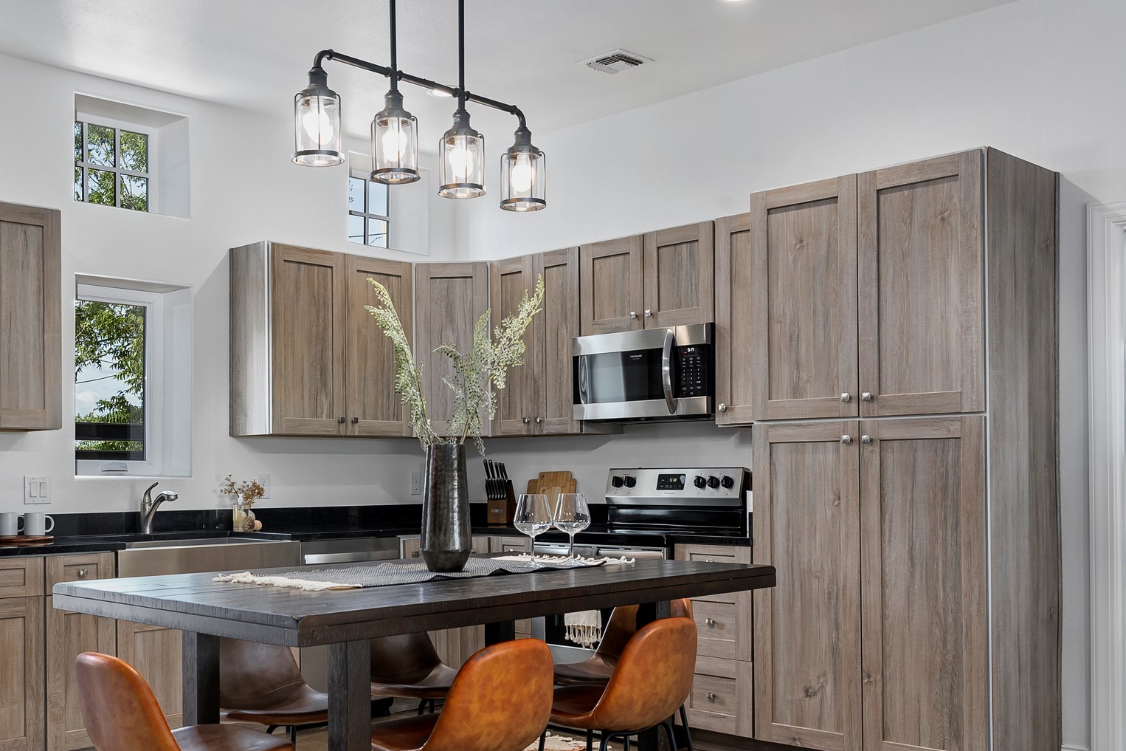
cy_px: 472
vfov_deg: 35.7
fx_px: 1157
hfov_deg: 51.3
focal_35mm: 37
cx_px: 411
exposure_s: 1/5
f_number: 8
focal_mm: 26
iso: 400
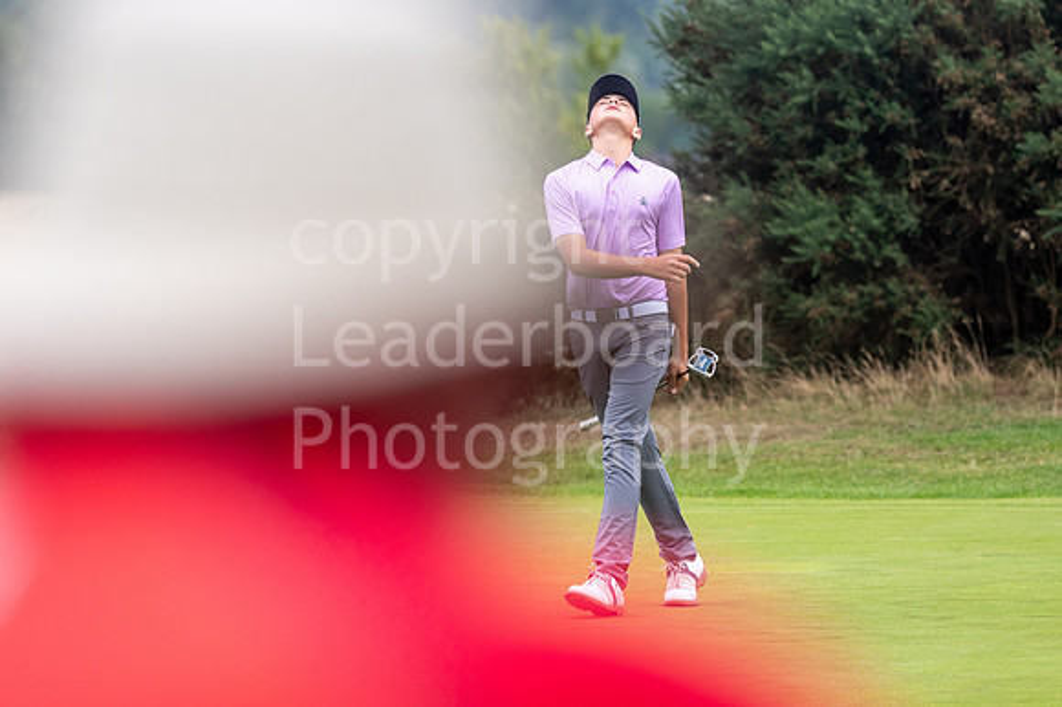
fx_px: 13267
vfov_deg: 3.1
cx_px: 531
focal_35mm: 450
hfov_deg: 4.6
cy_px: 354
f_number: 5
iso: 250
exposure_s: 1/1000
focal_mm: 300
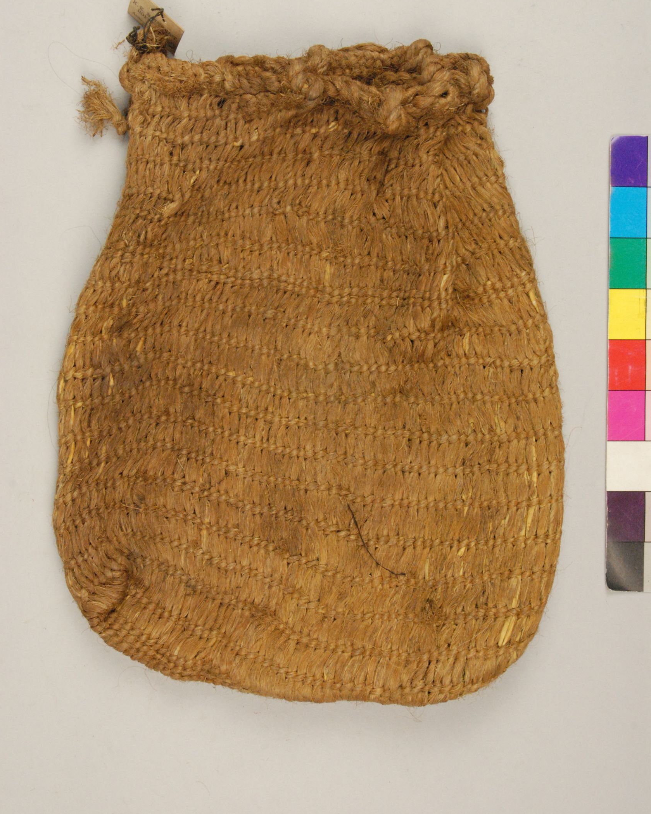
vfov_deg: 32.5
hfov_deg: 26.2
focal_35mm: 58
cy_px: 365
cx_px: 323
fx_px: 1397
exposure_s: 1/25
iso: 1600
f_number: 13
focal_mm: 34
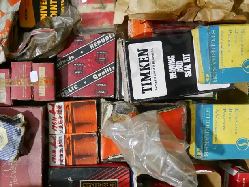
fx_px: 360
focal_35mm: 50
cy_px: 102
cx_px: 84
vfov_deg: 29.1
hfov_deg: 37.8
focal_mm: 15
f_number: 4
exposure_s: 1/30
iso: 3200
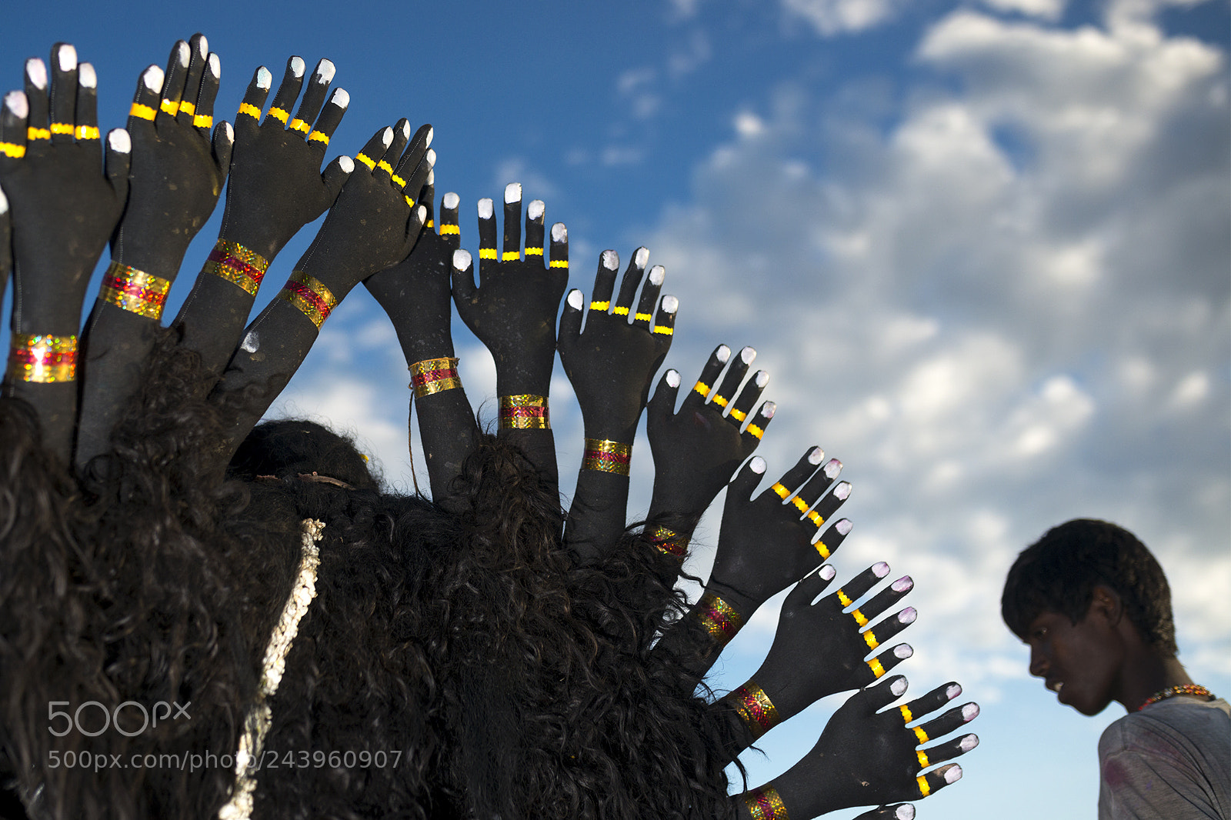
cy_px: 410
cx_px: 616
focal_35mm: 35
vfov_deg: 37.8
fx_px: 1196
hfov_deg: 54.4
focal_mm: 35
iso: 200
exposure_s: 1/8000
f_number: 2.5
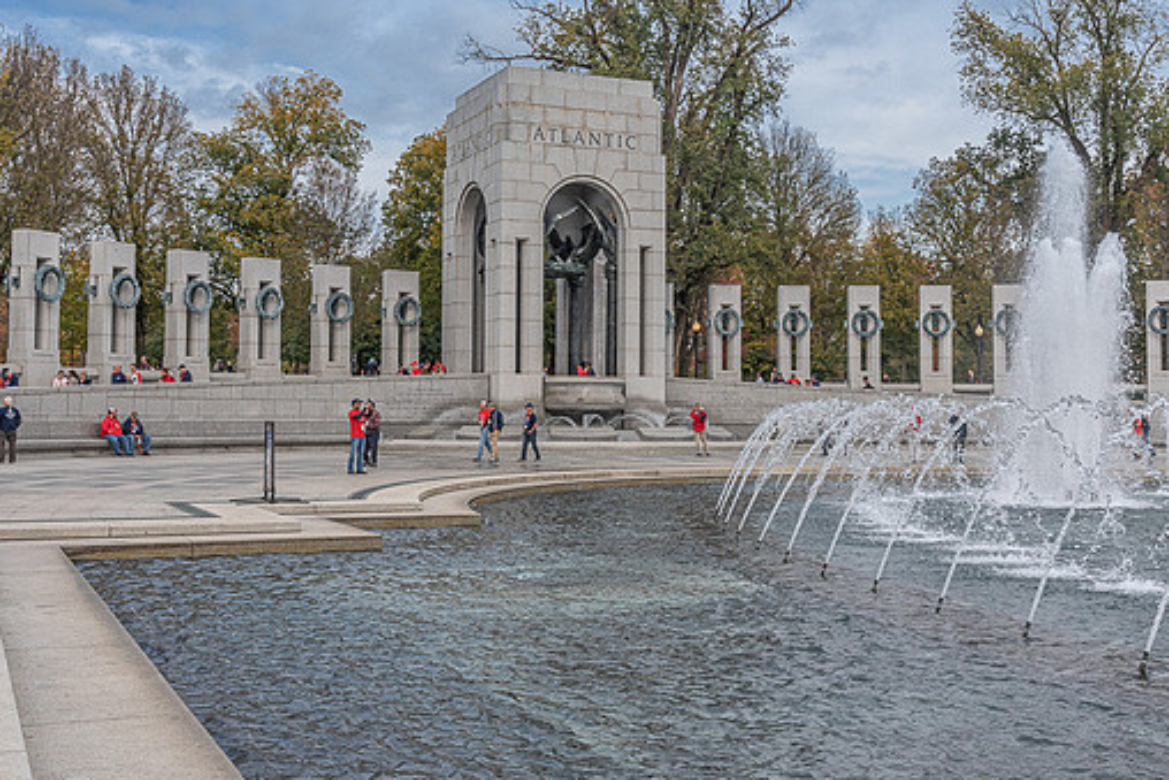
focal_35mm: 41
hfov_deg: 47.4
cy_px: 340
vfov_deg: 32.6
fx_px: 1332
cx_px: 579
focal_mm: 35
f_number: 11
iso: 500
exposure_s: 1/500
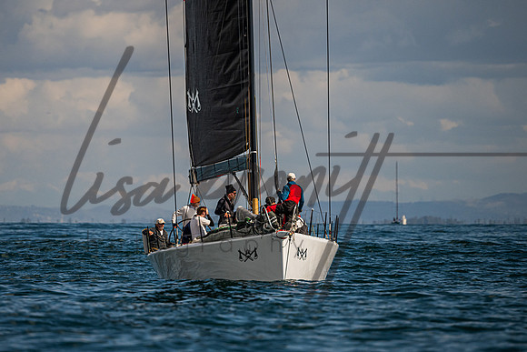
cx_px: 226
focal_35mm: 544
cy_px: 158
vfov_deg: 2.5
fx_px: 7963
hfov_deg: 3.8
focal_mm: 400
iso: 400
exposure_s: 1/5000
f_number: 5.6
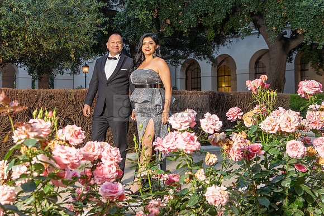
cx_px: 99
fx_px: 411
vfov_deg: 29.3
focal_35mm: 46
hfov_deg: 42.2
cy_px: 78
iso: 400
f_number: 4
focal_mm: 29
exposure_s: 1/200
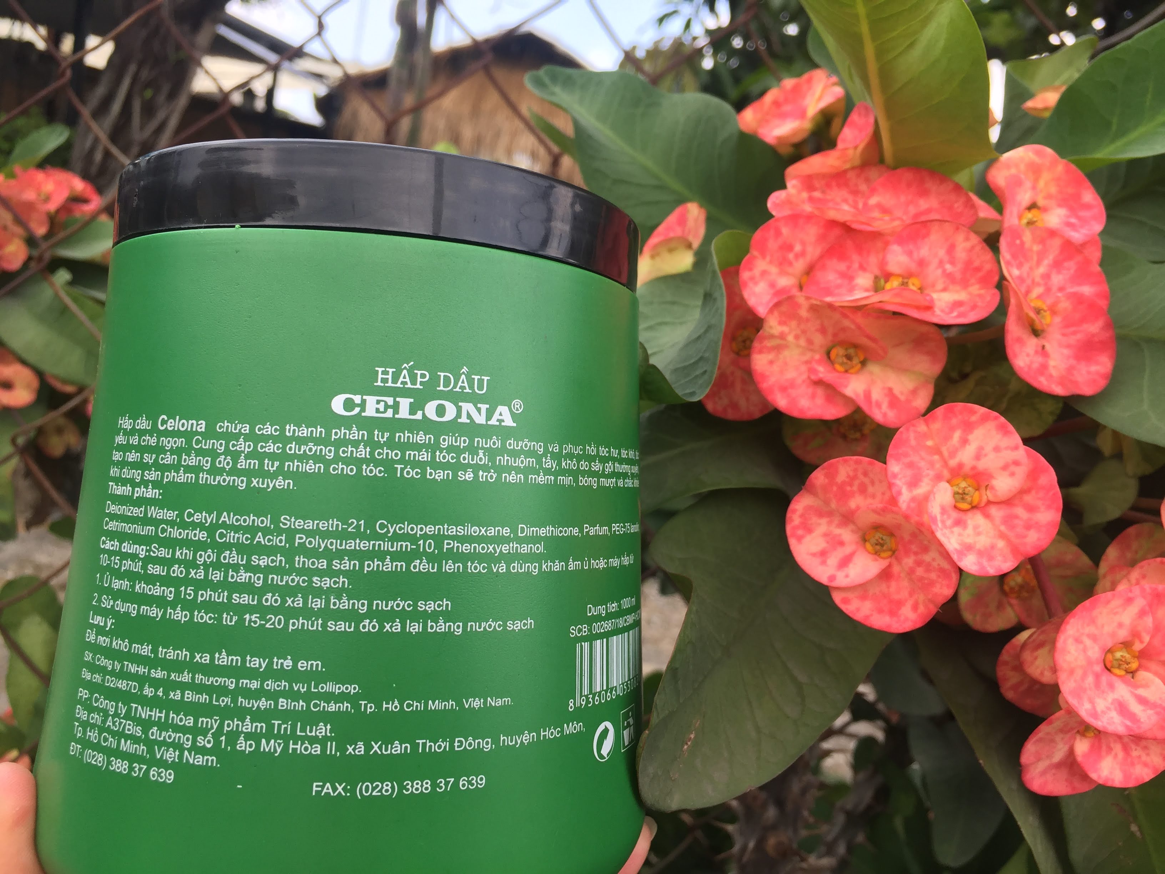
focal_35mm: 29
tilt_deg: -2.9
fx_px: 976
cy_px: 437
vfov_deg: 48.2
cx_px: 582
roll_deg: -10.6
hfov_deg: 61.7
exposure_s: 1/373
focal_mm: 4.15
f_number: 2.2
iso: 32
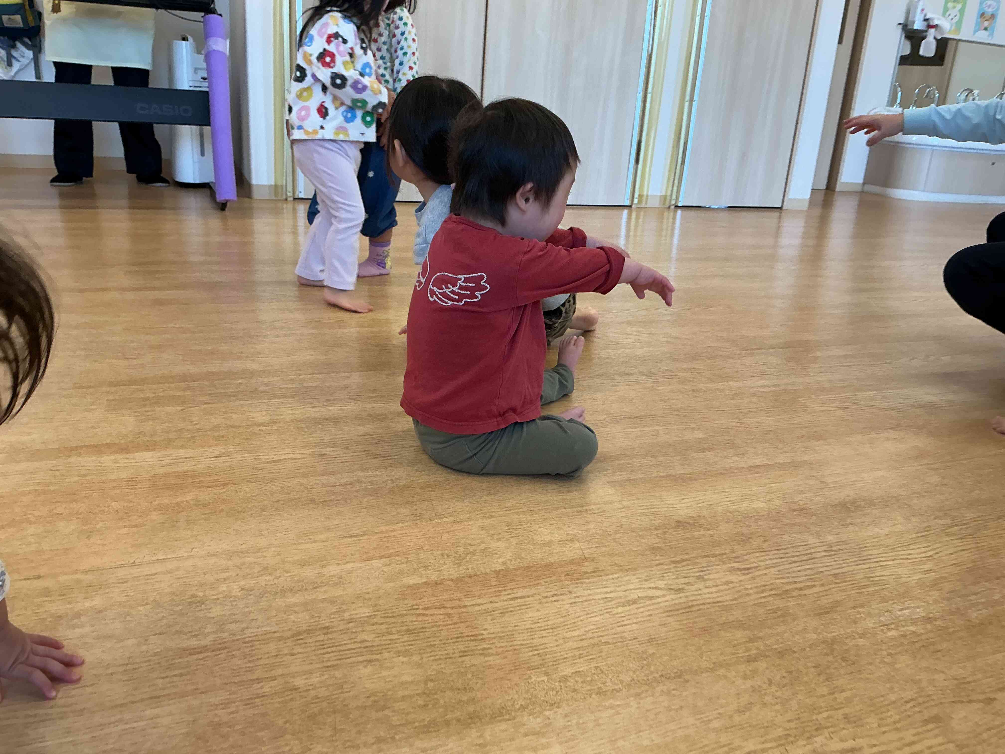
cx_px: 502
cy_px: 377
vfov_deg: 48.2
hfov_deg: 61.7
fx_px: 842
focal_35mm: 29
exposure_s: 1/120
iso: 50
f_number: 1.8
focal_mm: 3
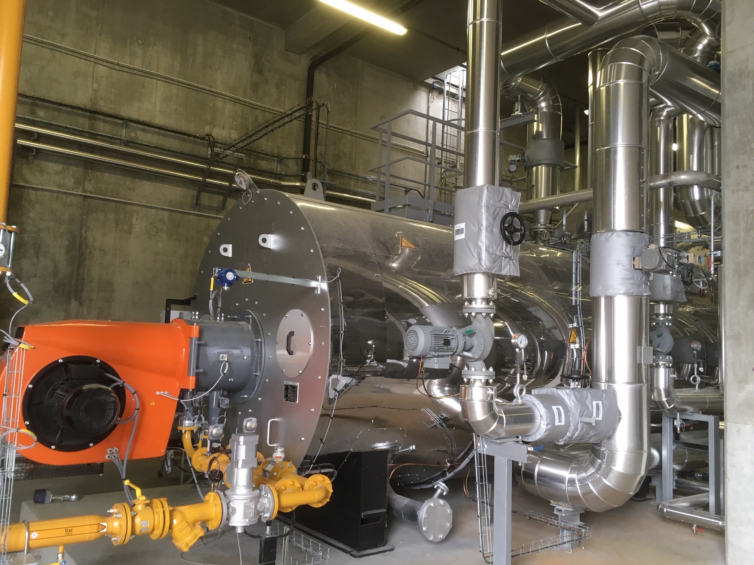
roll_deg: -0.9
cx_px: 377
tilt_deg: +6.5
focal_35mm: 29
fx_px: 632
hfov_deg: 61.7
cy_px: 282
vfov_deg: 48.2
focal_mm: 4.15
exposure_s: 1/33
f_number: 2.2
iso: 50
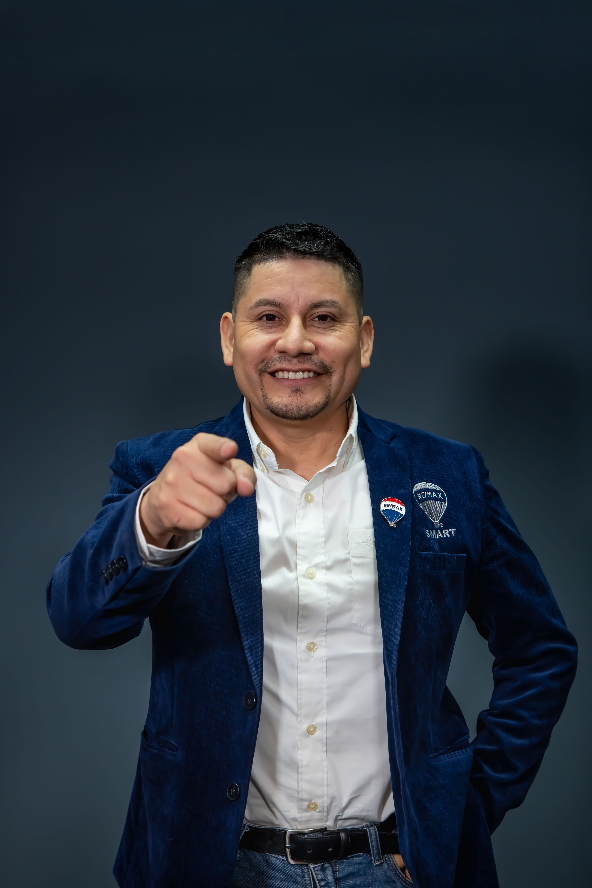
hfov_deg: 29.9
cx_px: 296
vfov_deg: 43.6
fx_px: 1110
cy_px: 444
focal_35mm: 45
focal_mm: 30
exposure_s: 1/100
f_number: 4
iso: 400
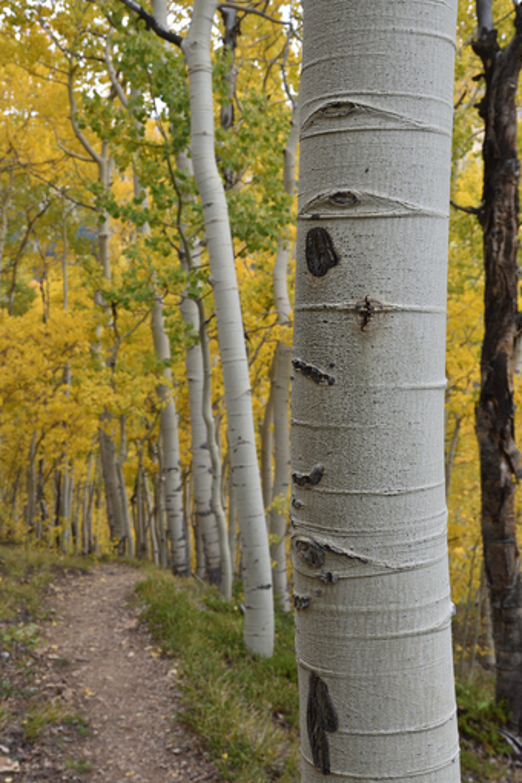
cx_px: 263
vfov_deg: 37.2
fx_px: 1164
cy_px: 392
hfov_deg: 25.3
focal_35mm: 54
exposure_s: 1/200
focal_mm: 35
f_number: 11
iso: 400
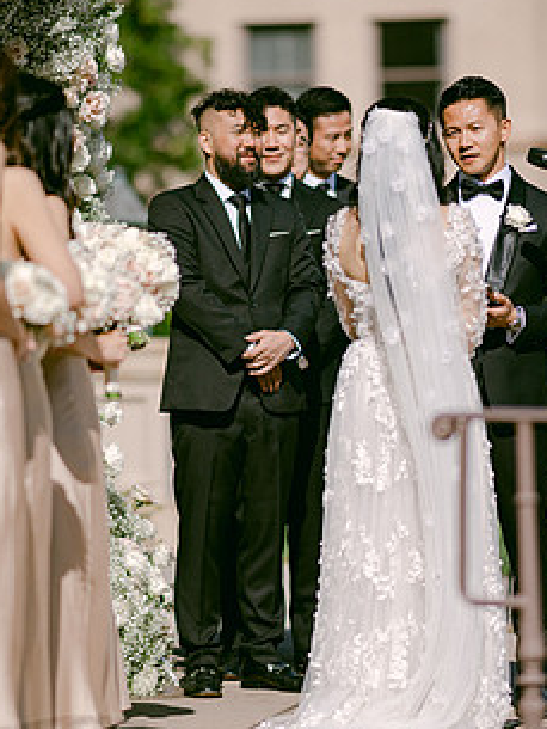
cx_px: 239
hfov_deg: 7.3
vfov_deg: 9.7
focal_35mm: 203
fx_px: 4274
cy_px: 369
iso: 100
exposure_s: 1/20000
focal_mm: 105
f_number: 1.4
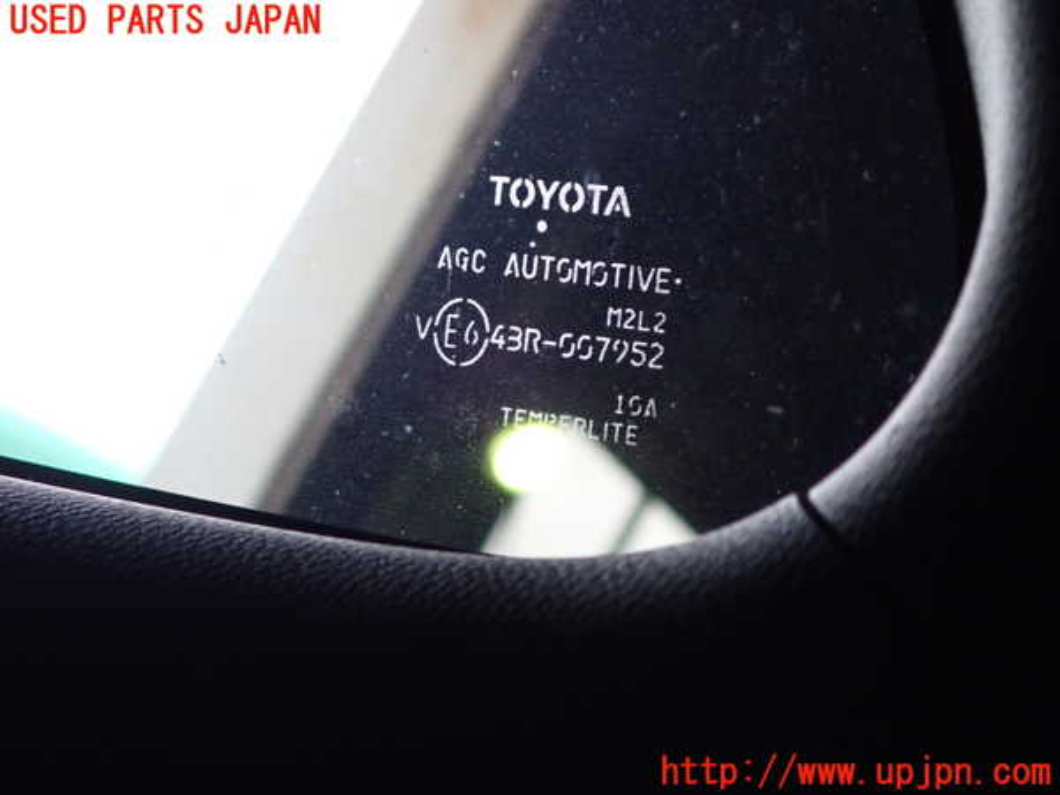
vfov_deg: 14.8
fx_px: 3062
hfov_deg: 19.6
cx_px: 530
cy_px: 398
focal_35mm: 100
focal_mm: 18
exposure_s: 1/100
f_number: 4.9
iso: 500
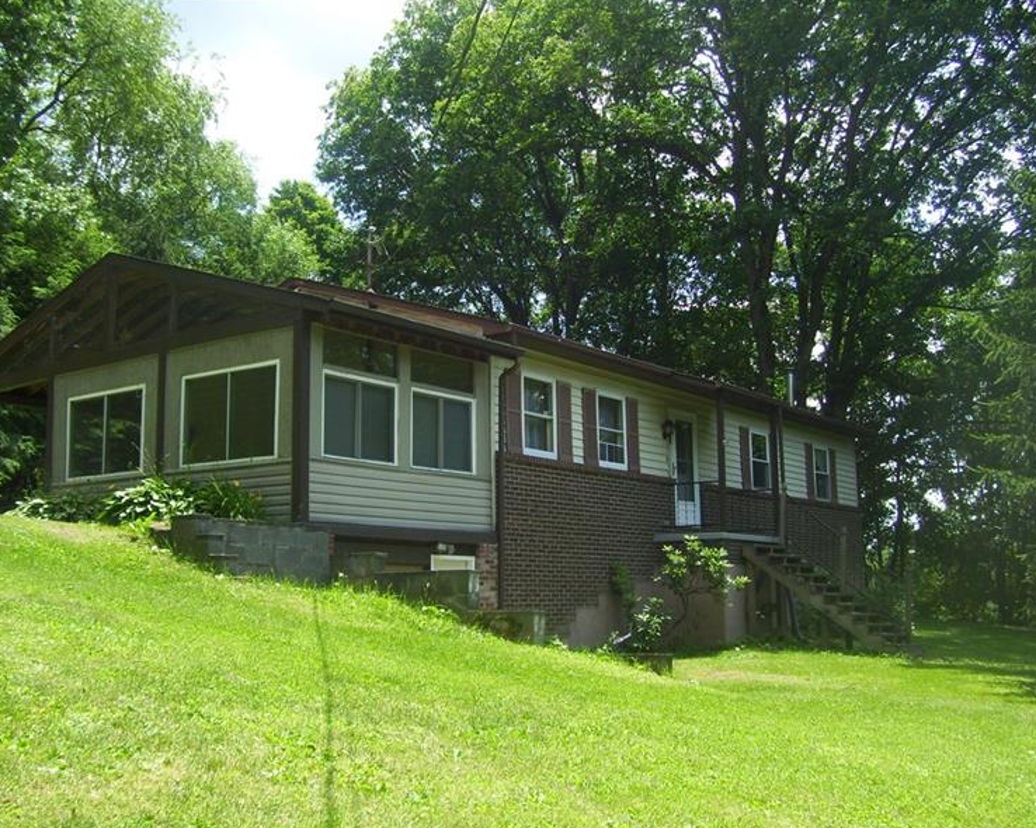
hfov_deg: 47.9
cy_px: 415
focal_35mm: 38
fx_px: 1165
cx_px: 493
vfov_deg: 39.1
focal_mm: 6
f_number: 2.7
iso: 80
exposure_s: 1/400
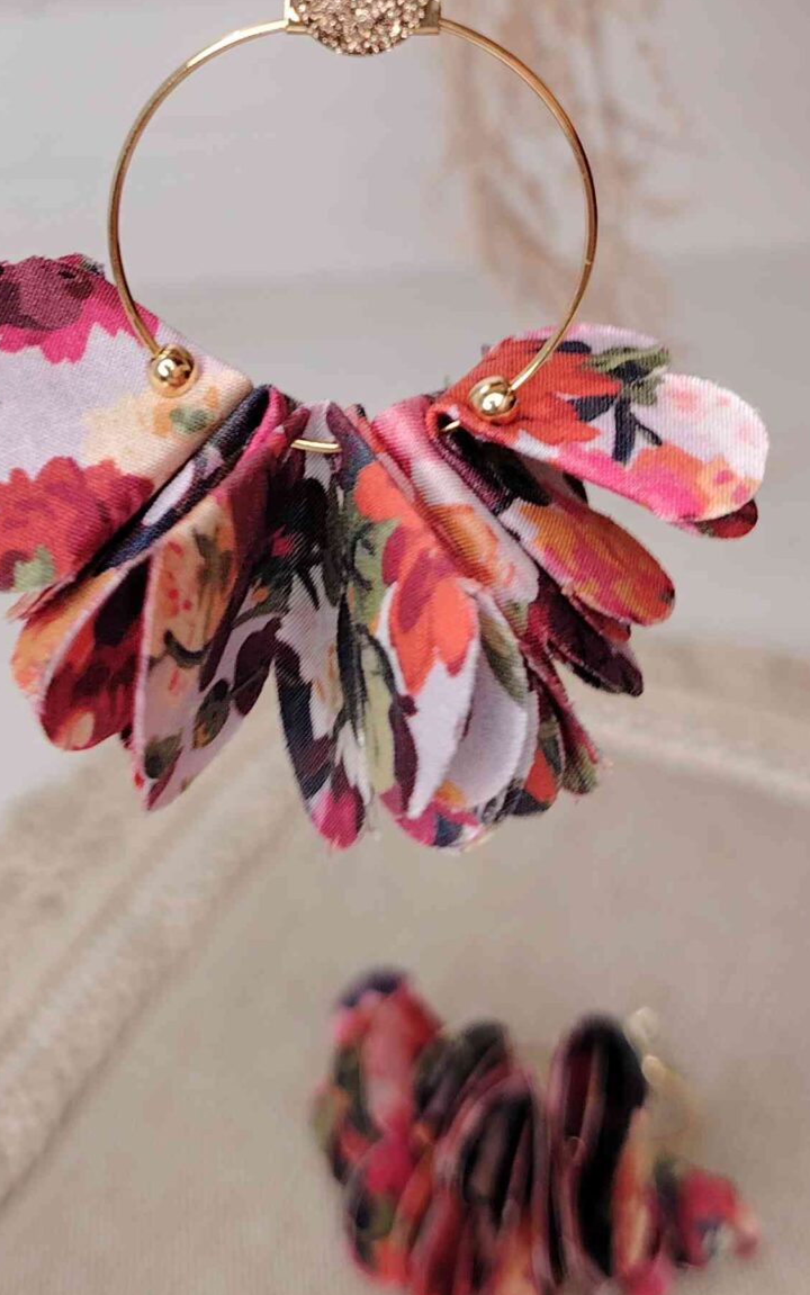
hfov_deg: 19.7
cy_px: 173
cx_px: 348
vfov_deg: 30.0
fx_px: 2330
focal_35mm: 66
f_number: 1.75
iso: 250
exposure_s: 1/100
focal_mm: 5.25
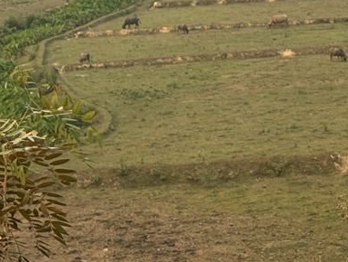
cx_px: 416
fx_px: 1599
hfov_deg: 12.1
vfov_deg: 9.1
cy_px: -156
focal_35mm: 159
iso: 64
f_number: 1.78
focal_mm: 6.76
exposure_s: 1/2045
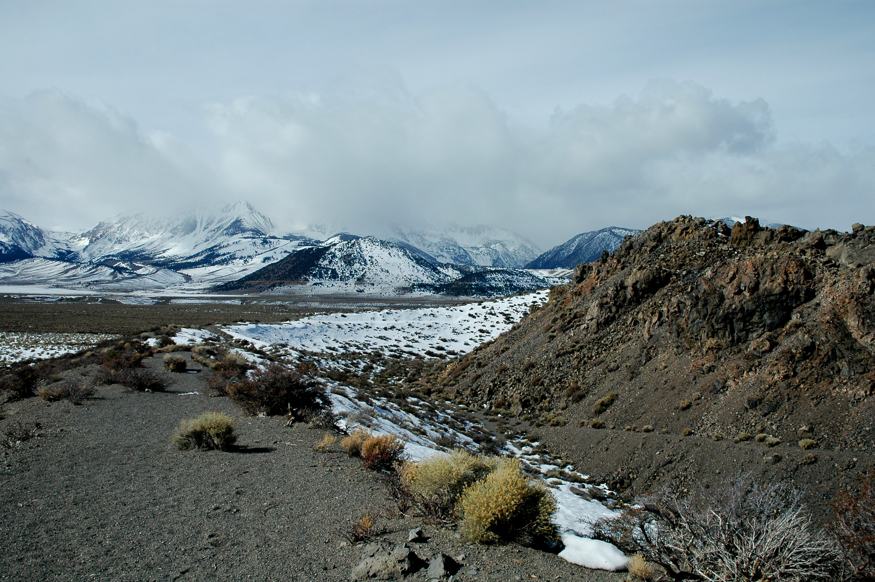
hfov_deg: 57.3
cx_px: 438
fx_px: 801
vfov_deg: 39.9
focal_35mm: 33
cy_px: 291
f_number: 11
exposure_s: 1/500
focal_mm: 22
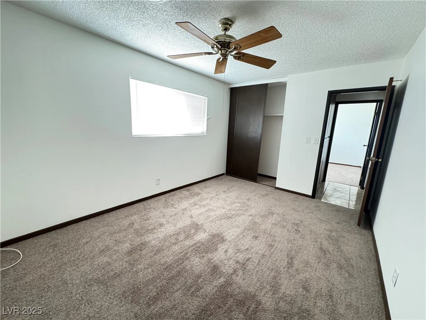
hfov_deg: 102.1
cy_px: 160
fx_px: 172
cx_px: 213
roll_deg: -2.3
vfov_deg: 85.7
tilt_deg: -10.9
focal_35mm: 14
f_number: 2.2
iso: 640
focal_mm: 2.22
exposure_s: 1/60
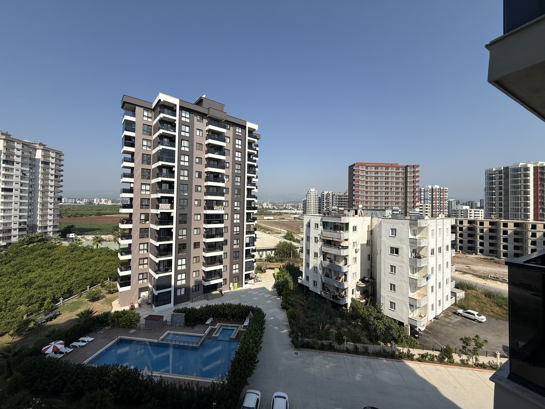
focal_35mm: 14
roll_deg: -1.1
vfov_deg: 85.7
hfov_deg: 102.1
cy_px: 204
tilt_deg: +1.2
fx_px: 220
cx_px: 272
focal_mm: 2.22
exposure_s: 1/3289
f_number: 2.2
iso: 50
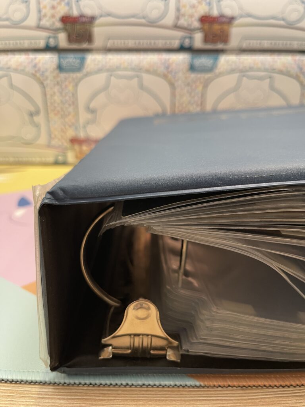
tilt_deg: -20.1
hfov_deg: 54.9
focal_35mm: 25
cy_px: 204
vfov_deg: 69.4
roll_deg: -0.5
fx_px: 294
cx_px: 152
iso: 200
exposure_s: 1/50
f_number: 1.6
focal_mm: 5.1
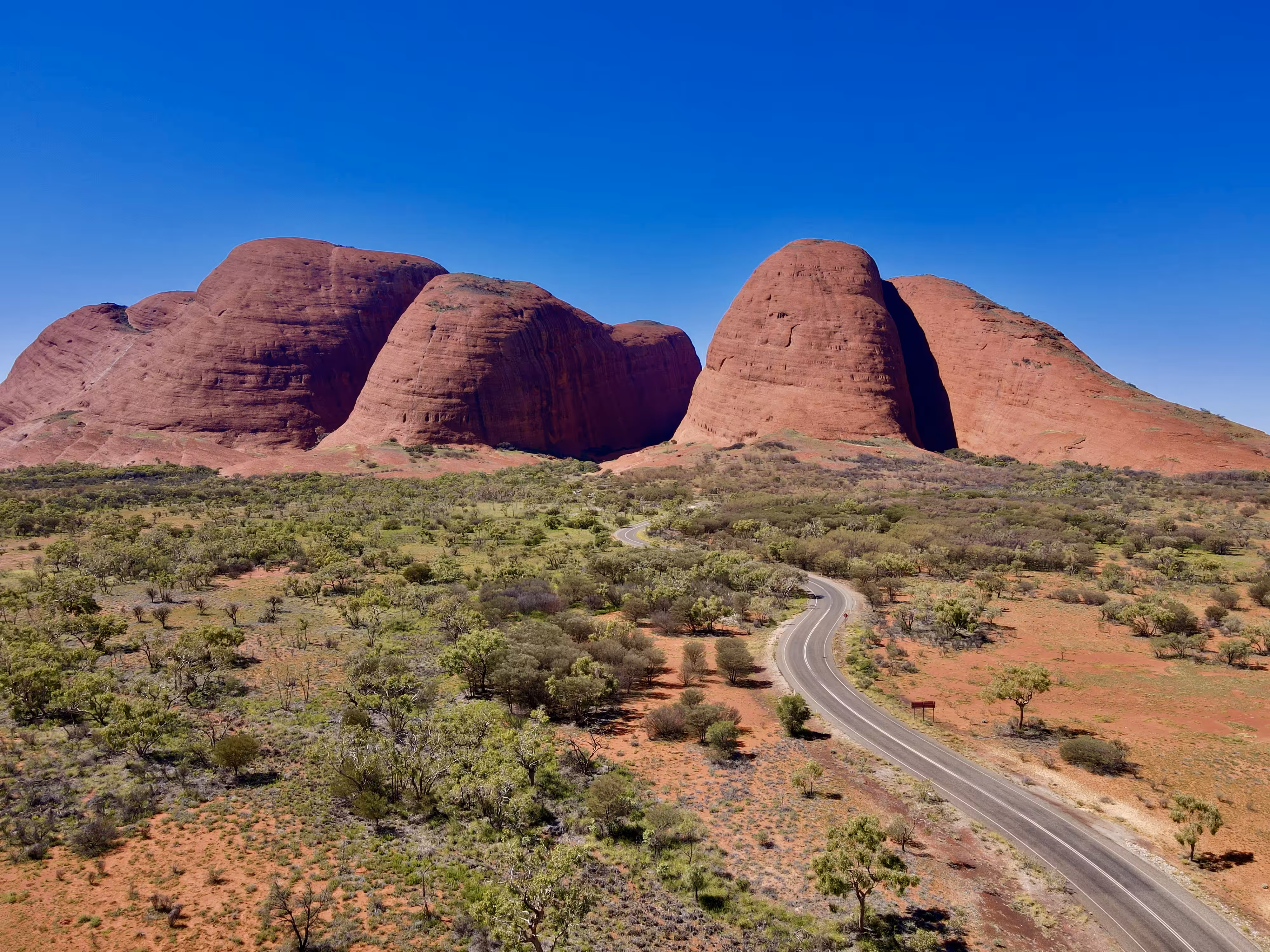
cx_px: 635
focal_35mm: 24
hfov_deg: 71.6
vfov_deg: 56.8
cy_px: 476
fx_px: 881
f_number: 2.8
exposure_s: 1/500
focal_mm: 4.5
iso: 100
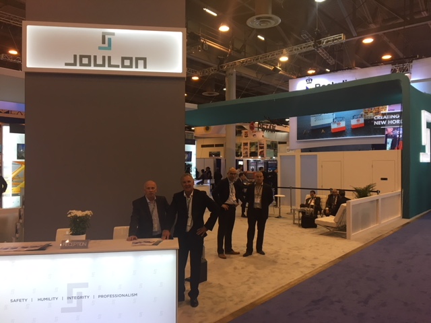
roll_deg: +0.9
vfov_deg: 48.2
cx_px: 216
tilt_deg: +0.8
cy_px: 162
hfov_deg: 61.7
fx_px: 361
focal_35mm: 29
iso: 32
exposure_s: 1/30
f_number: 2.2
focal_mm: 4.15
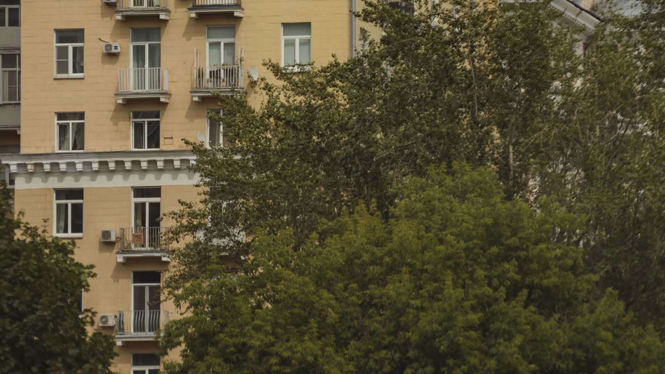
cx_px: 379
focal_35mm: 253
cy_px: 308
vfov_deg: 4.8
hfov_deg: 8.5
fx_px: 4461
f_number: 2.7
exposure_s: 1/2000
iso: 100
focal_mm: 109
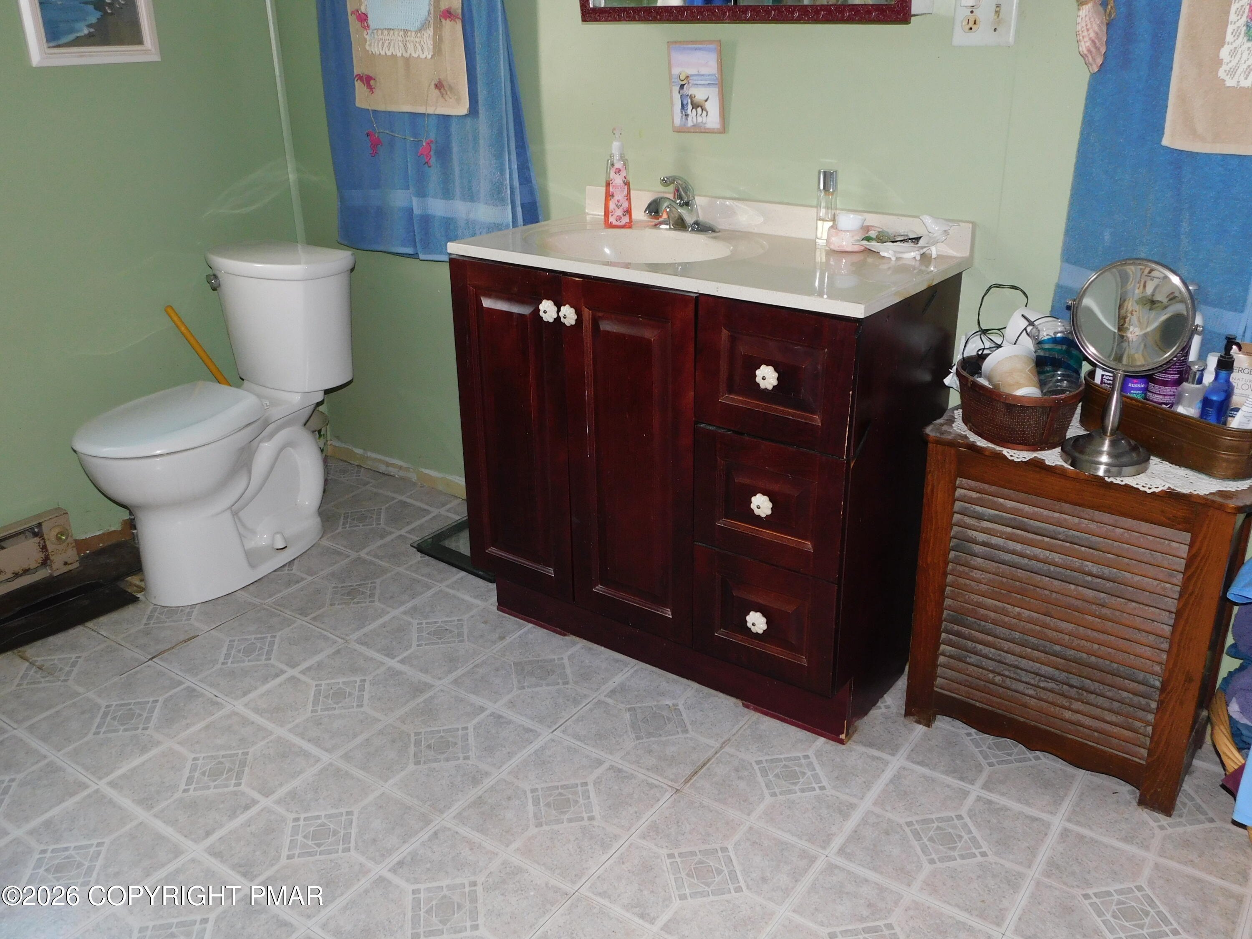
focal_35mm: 30
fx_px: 1085
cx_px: 626
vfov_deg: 46.8
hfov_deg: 60.0
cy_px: 470
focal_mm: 5.3
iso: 200
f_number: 3.2
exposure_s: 1/30
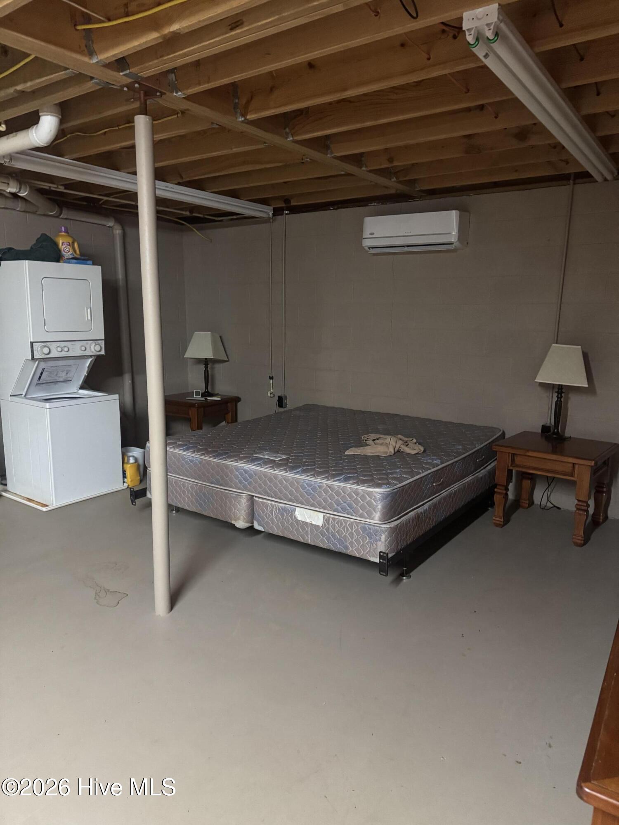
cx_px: 310
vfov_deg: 71.6
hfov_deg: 56.8
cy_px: 412
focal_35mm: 24
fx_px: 572
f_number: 1.78
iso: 800
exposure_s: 1/30
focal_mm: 6.76
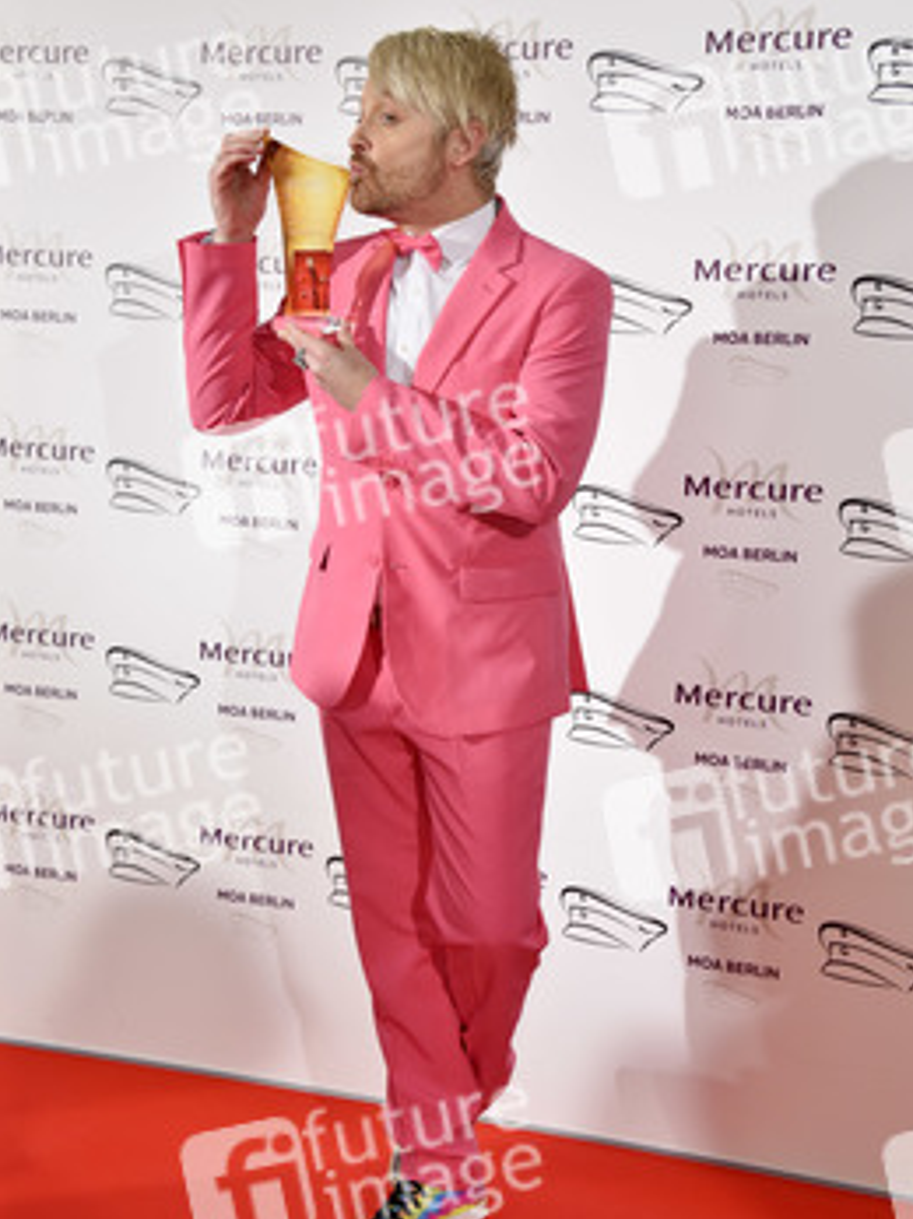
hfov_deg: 23.6
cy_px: 643
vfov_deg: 31.2
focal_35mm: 62
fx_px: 2182
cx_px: 464
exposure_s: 1/125
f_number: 5.6
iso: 1000
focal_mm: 56
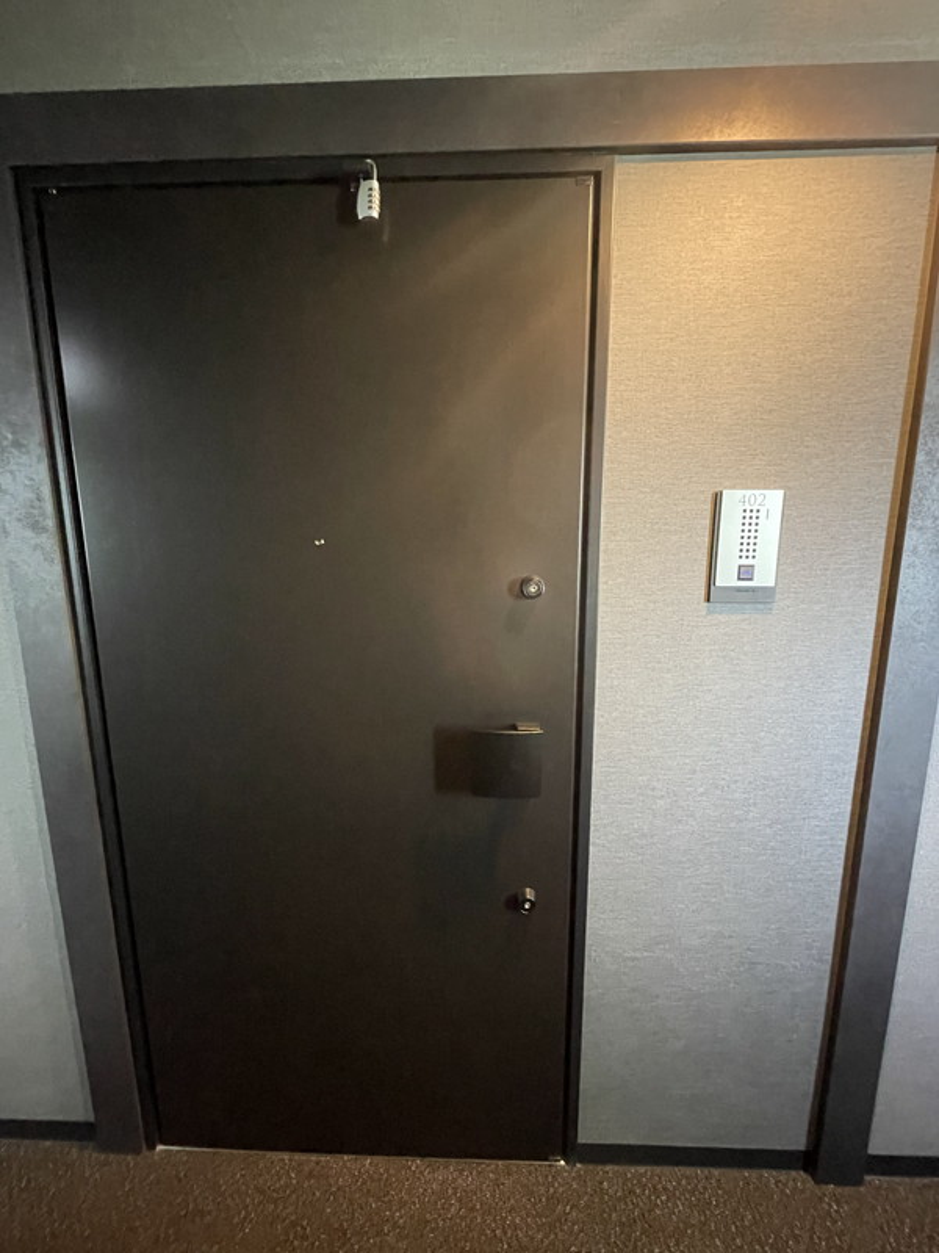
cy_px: 626
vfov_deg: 102.1
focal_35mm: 14
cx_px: 470
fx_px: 506
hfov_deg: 85.7
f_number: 2.4
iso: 1250
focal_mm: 1.55
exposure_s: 1/25
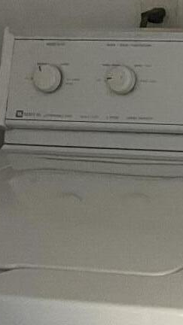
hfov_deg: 8.3
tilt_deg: -20.7
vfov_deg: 16.3
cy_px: 223
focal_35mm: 131
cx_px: 482
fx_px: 1130
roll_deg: +1.8
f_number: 1.6
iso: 400
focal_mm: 5.1
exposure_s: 1/60
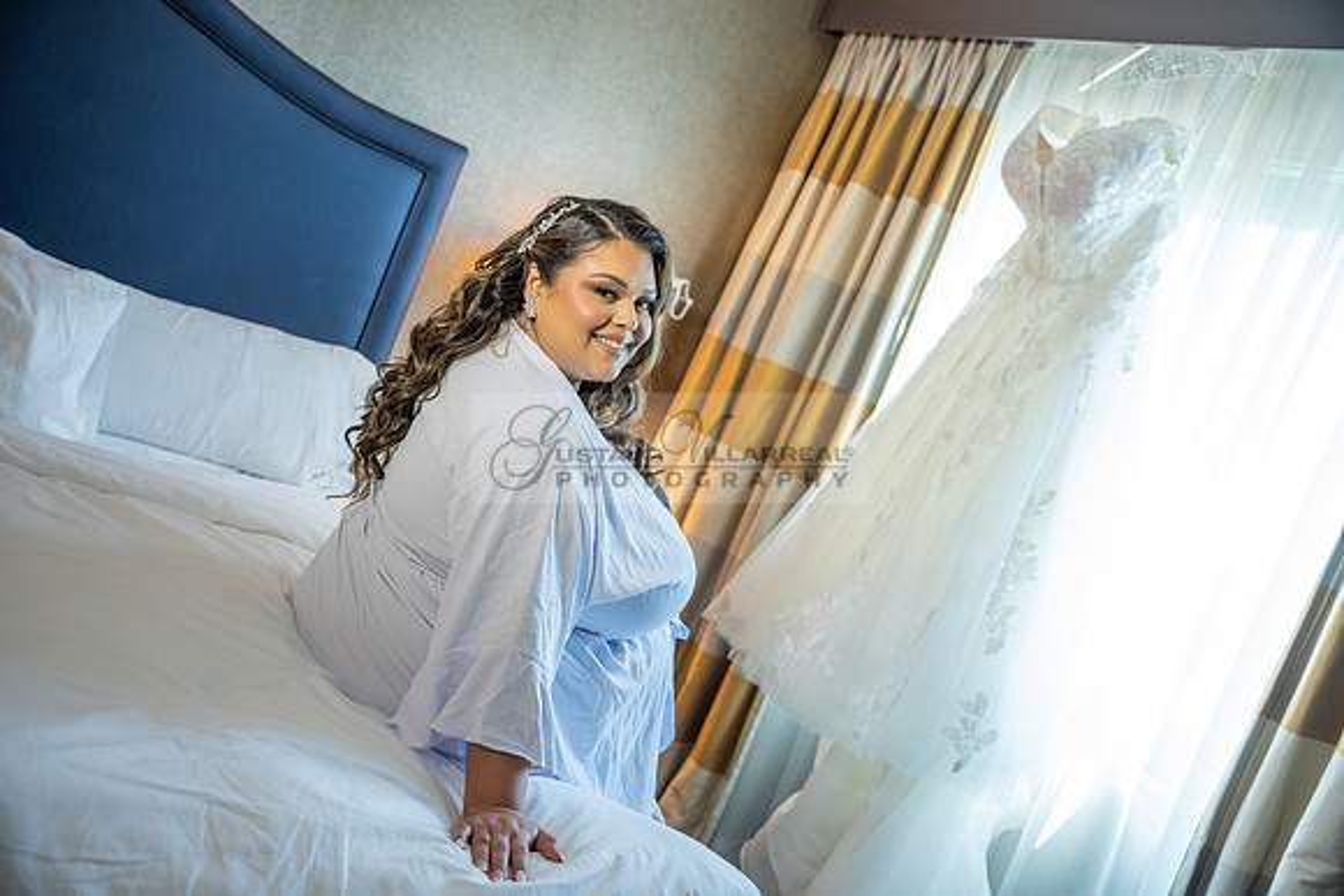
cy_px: 448
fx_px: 1307
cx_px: 672
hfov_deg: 54.4
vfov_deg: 37.9
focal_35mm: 35
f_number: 2.8
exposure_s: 1/80
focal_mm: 35
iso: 400
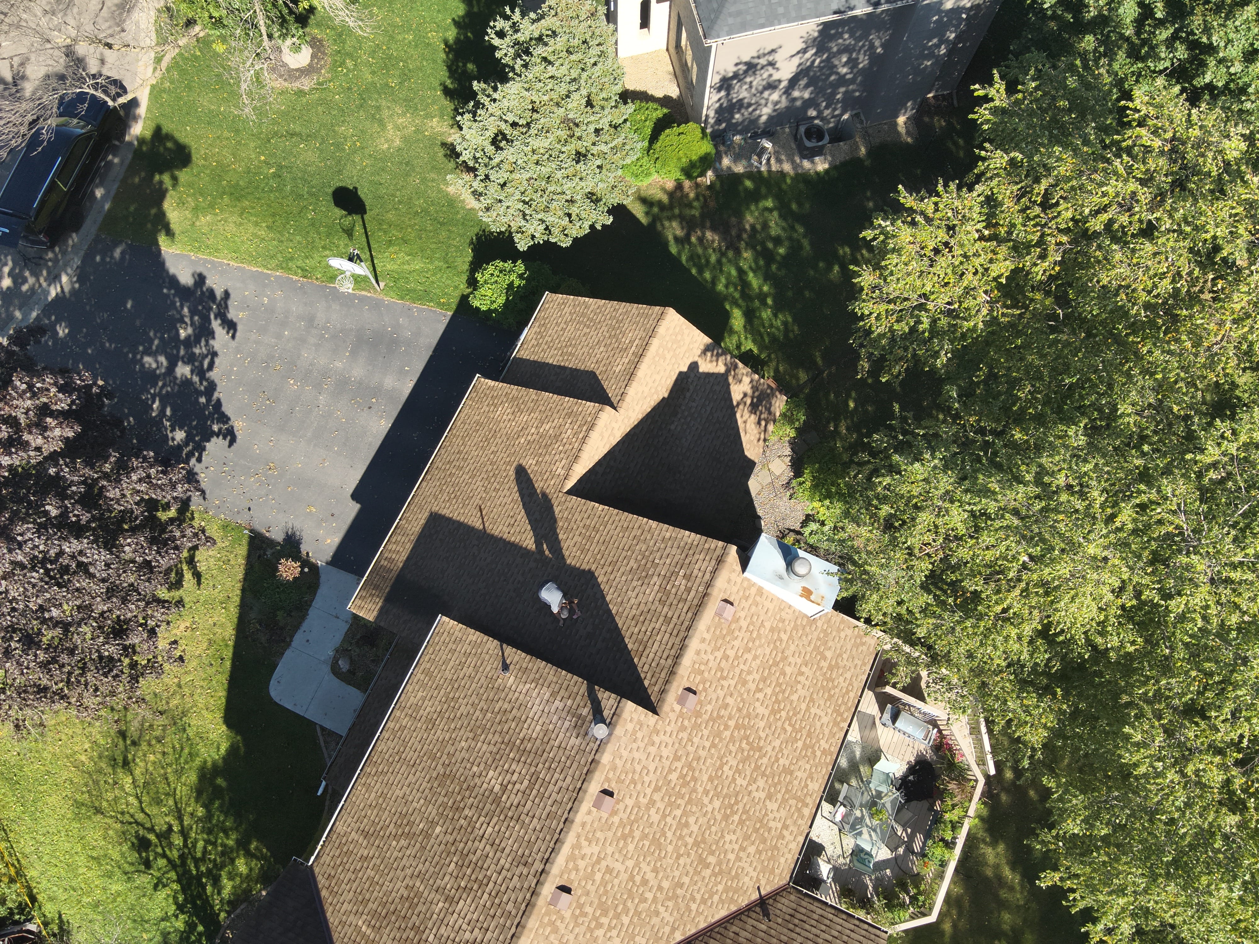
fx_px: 873
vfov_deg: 56.8
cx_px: 630
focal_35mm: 24
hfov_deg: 71.6
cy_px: 472
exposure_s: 1/400
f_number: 2.8
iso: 100
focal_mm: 4.4
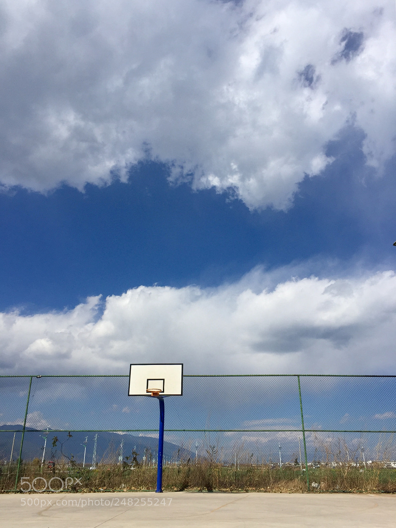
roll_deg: -0.3
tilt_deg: +24.7
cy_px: 264
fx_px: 442
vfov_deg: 61.6
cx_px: 198
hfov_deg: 48.3
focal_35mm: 29
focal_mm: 4.15
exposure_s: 1/4950
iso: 32
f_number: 2.2
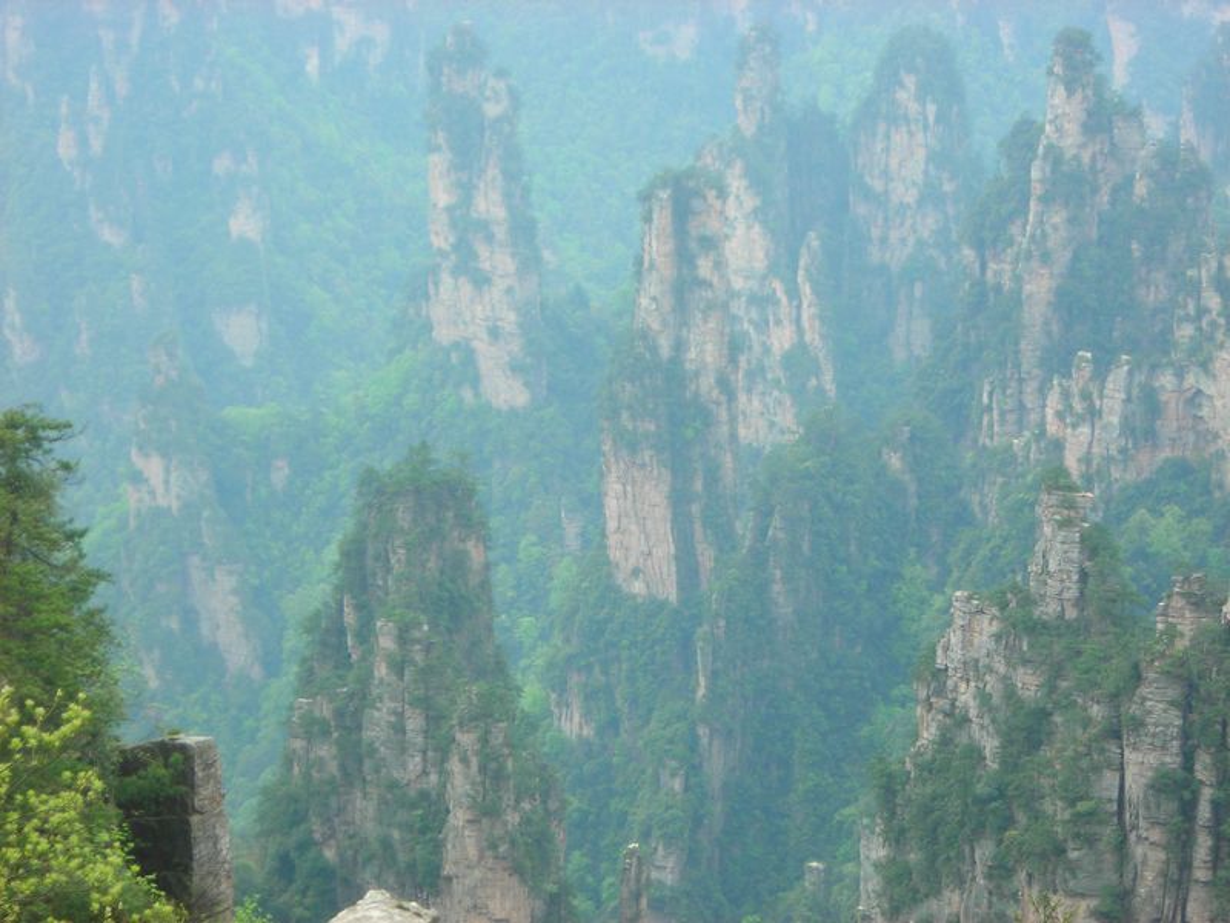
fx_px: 4122
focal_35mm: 116
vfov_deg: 12.8
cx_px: 615
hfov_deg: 17.0
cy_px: 462
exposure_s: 1/89
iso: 50
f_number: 5.3
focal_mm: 19.2
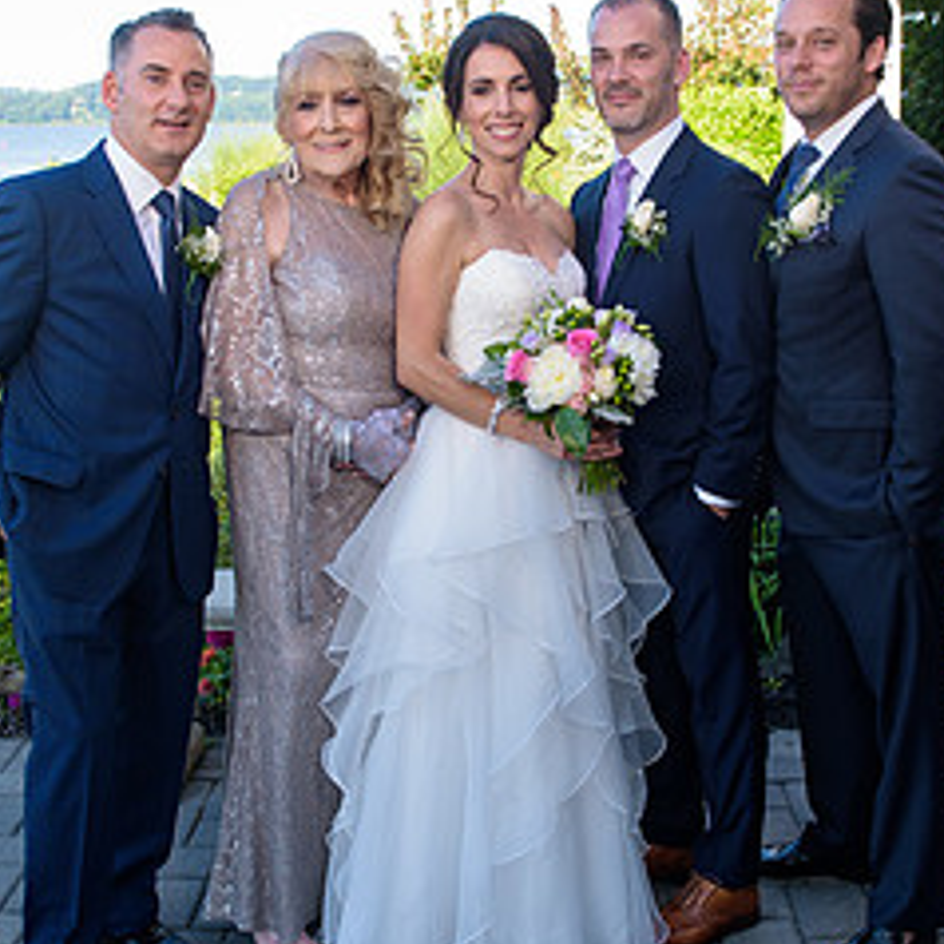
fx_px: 1728
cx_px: 504
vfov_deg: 30.6
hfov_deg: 30.5
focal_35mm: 56
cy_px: 458
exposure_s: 1/250
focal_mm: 27
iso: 200
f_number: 4
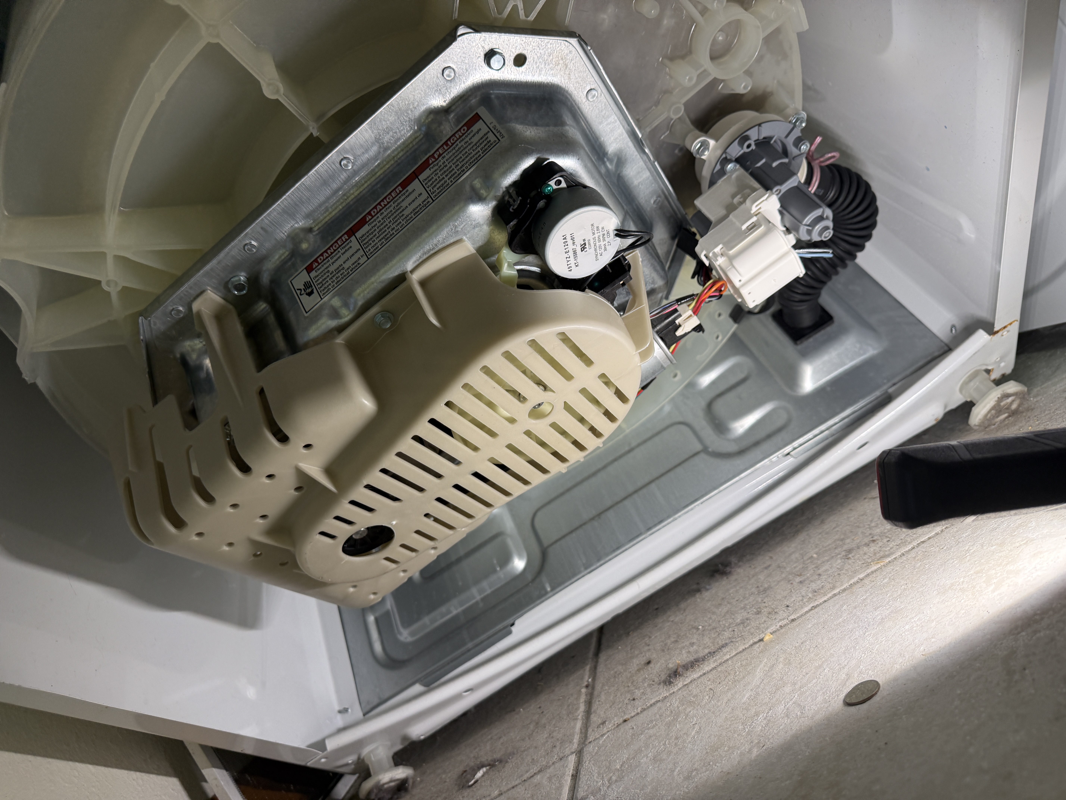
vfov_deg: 56.8
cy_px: 400
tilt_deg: +8.5
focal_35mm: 24
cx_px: 533
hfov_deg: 71.6
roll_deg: +32.6
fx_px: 739
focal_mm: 6.76
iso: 100
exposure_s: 1/151
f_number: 1.78
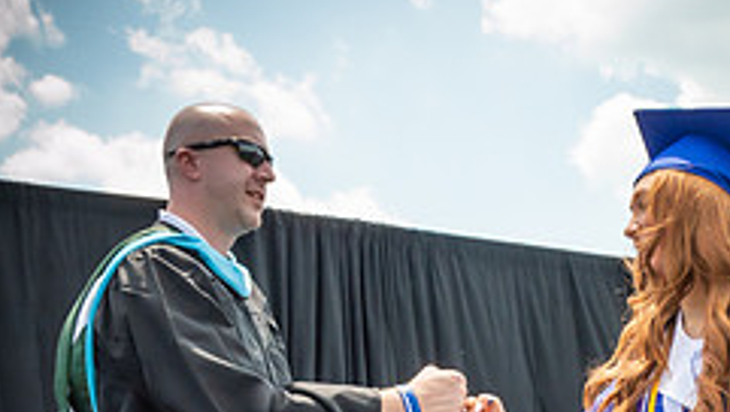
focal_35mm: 88
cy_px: 642
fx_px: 1705
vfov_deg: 13.0
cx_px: 584
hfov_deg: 23.8
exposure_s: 1/320
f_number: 7.1
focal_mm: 20
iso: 200
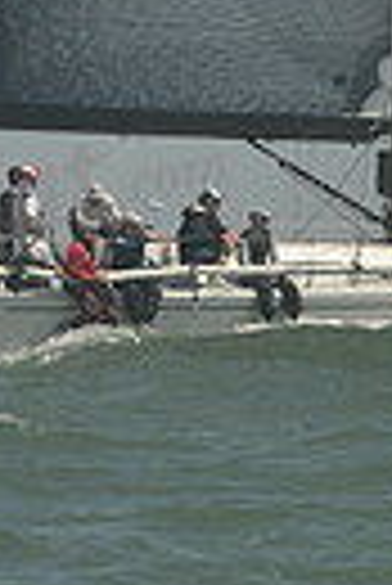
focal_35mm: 890
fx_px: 14497
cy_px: -522
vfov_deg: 2.3
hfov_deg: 1.5
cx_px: 462
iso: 280
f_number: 9
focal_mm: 200
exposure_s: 1/1250
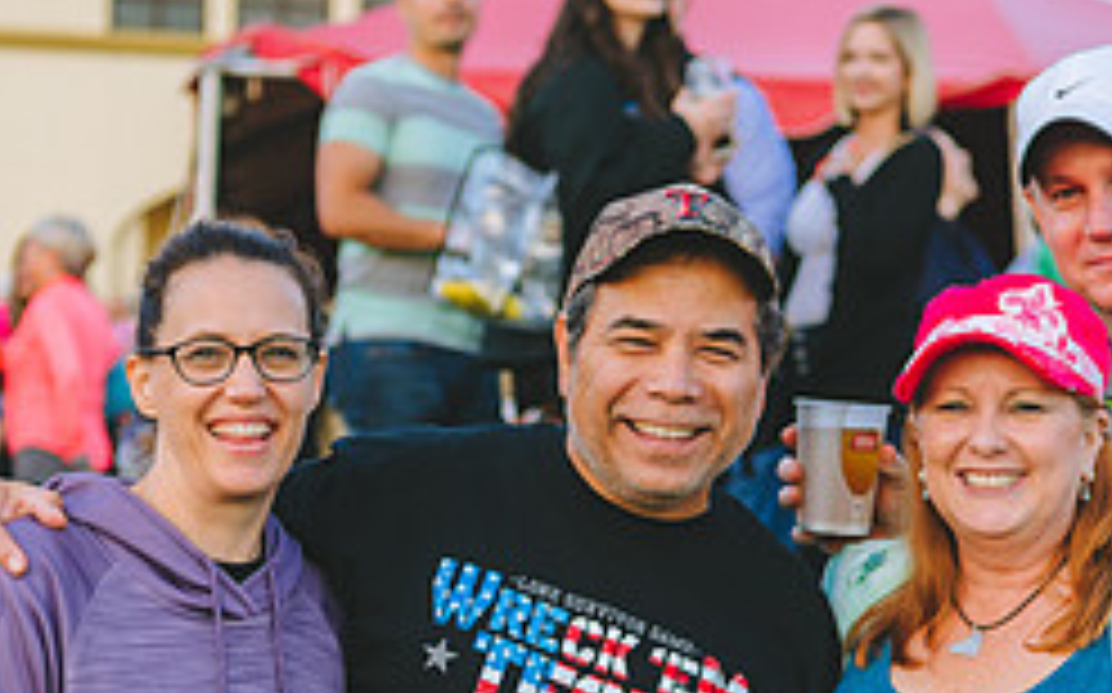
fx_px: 4058
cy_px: 695
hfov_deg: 15.6
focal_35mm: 134
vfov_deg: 9.7
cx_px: 725
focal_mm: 56
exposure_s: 1/160
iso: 64
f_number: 3.5
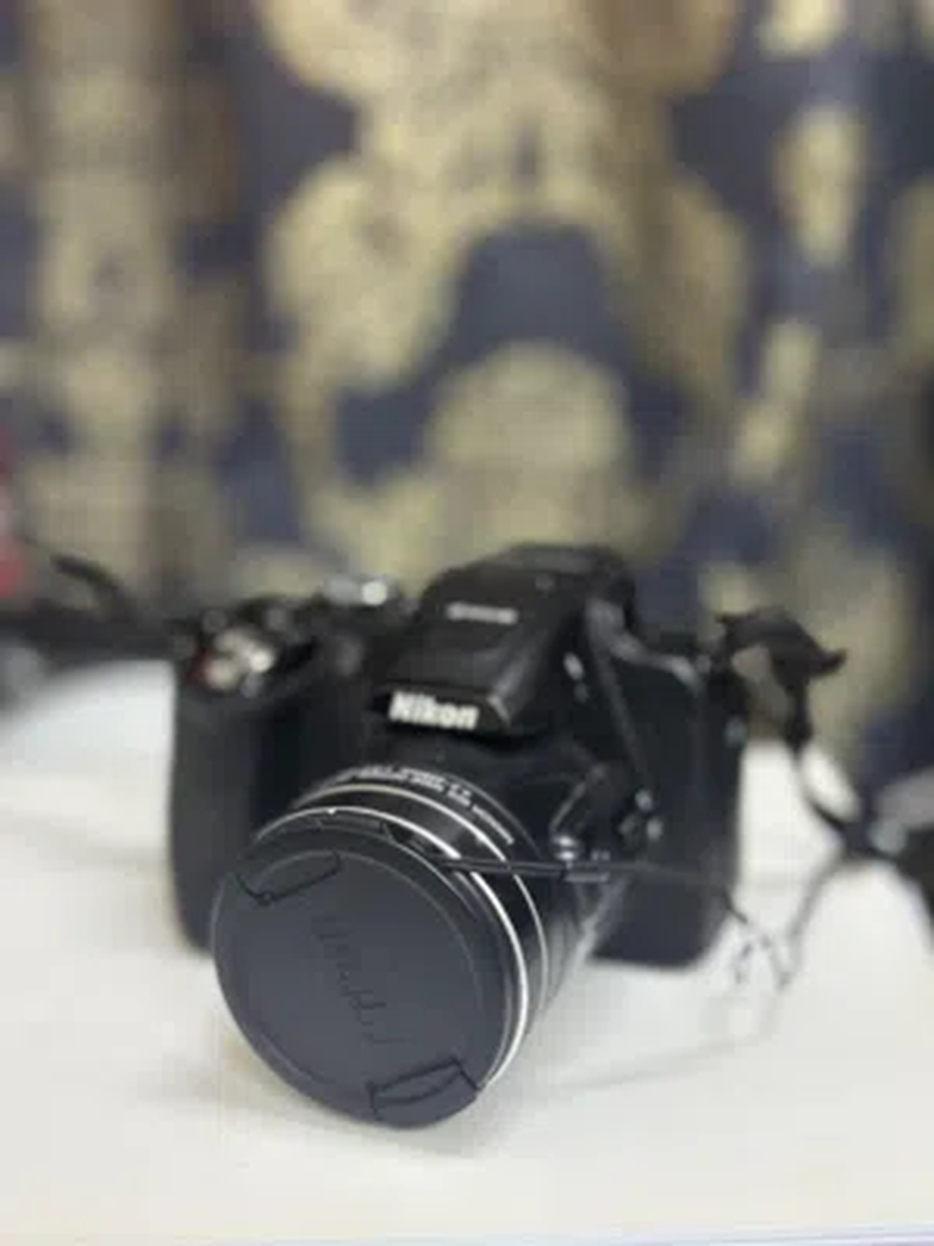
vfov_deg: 39.7
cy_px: 623
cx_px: 467
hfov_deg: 30.3
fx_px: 1727
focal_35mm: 48
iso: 800
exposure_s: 1/39
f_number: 1.78
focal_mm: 6.86
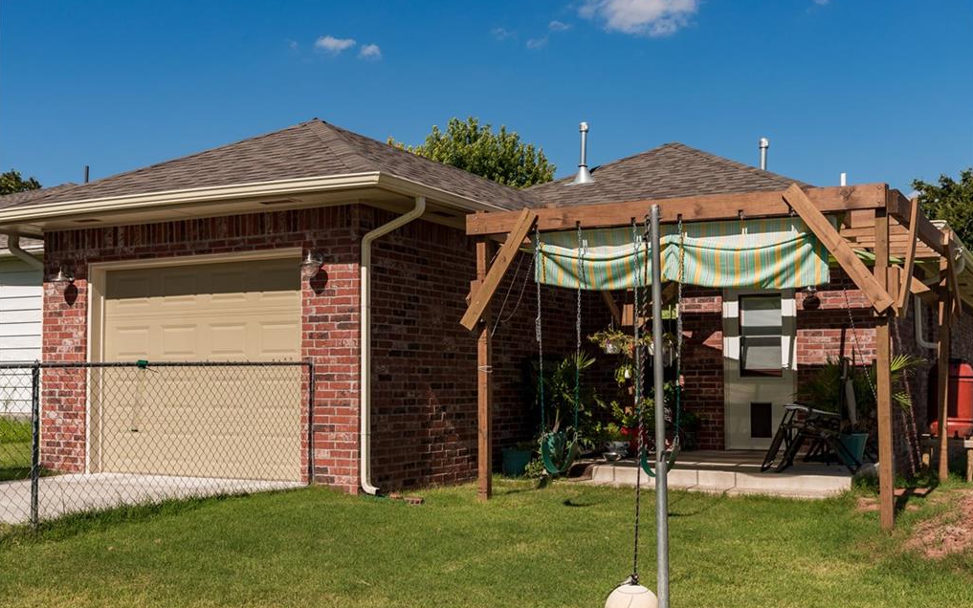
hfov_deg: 50.4
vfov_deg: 32.8
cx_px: 487
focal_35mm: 39
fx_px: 1034
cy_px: 299
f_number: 10
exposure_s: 1/640
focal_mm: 38
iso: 250
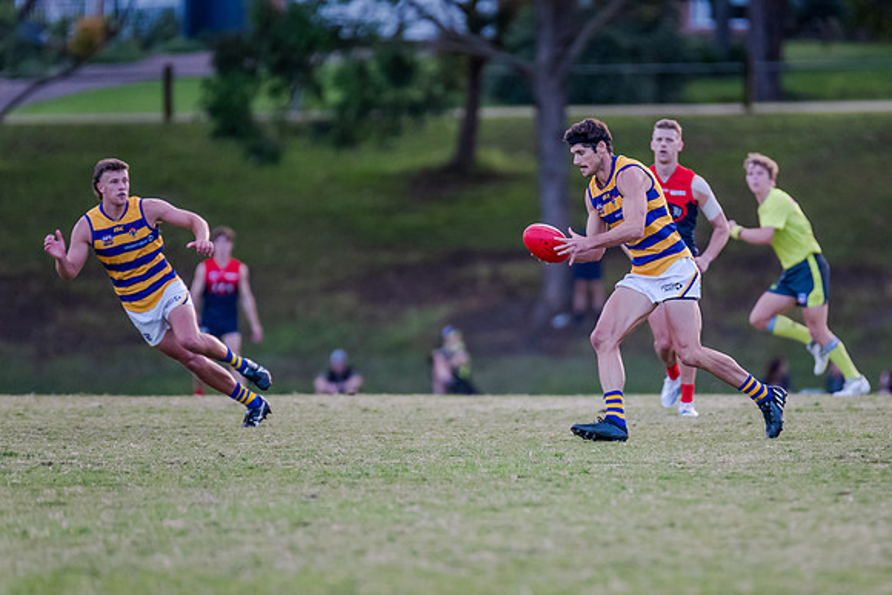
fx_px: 11297
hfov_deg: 4.5
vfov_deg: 3.0
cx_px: 585
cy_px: 298
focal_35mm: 456
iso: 1400
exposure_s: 1/1600
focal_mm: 300
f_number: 2.8
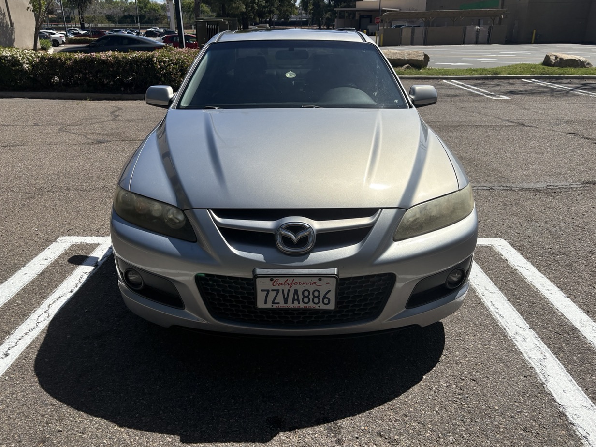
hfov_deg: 65.3
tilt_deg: -22.2
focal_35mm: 27
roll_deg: +1.9
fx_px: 465
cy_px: 230
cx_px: 290
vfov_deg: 51.3
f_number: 1.6
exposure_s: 1/6993
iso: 64
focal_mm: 5.96
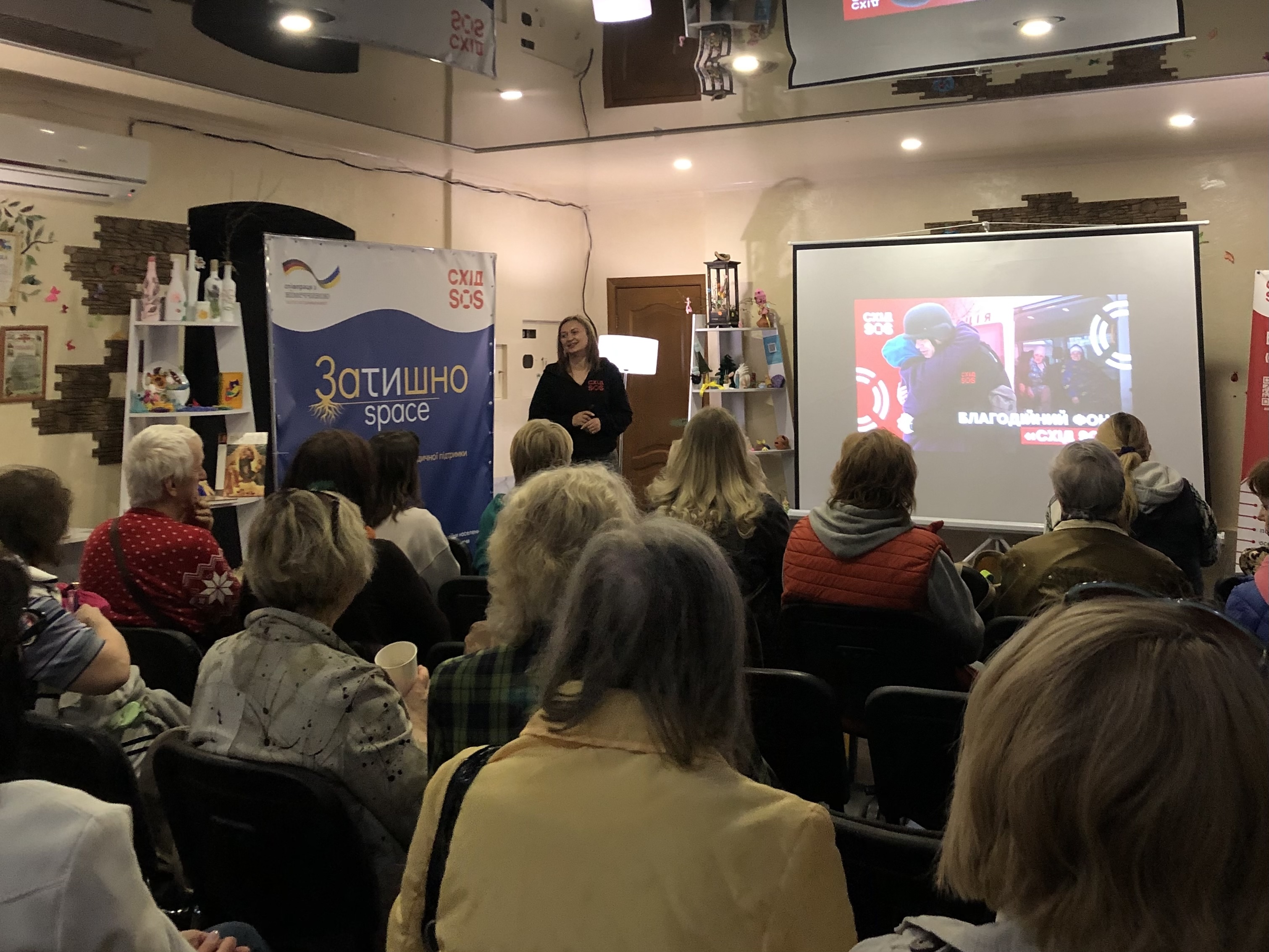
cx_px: 634
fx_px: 1027
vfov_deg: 49.7
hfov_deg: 63.4
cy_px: 476
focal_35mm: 28
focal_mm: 4
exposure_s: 1/17
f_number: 1.8
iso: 80
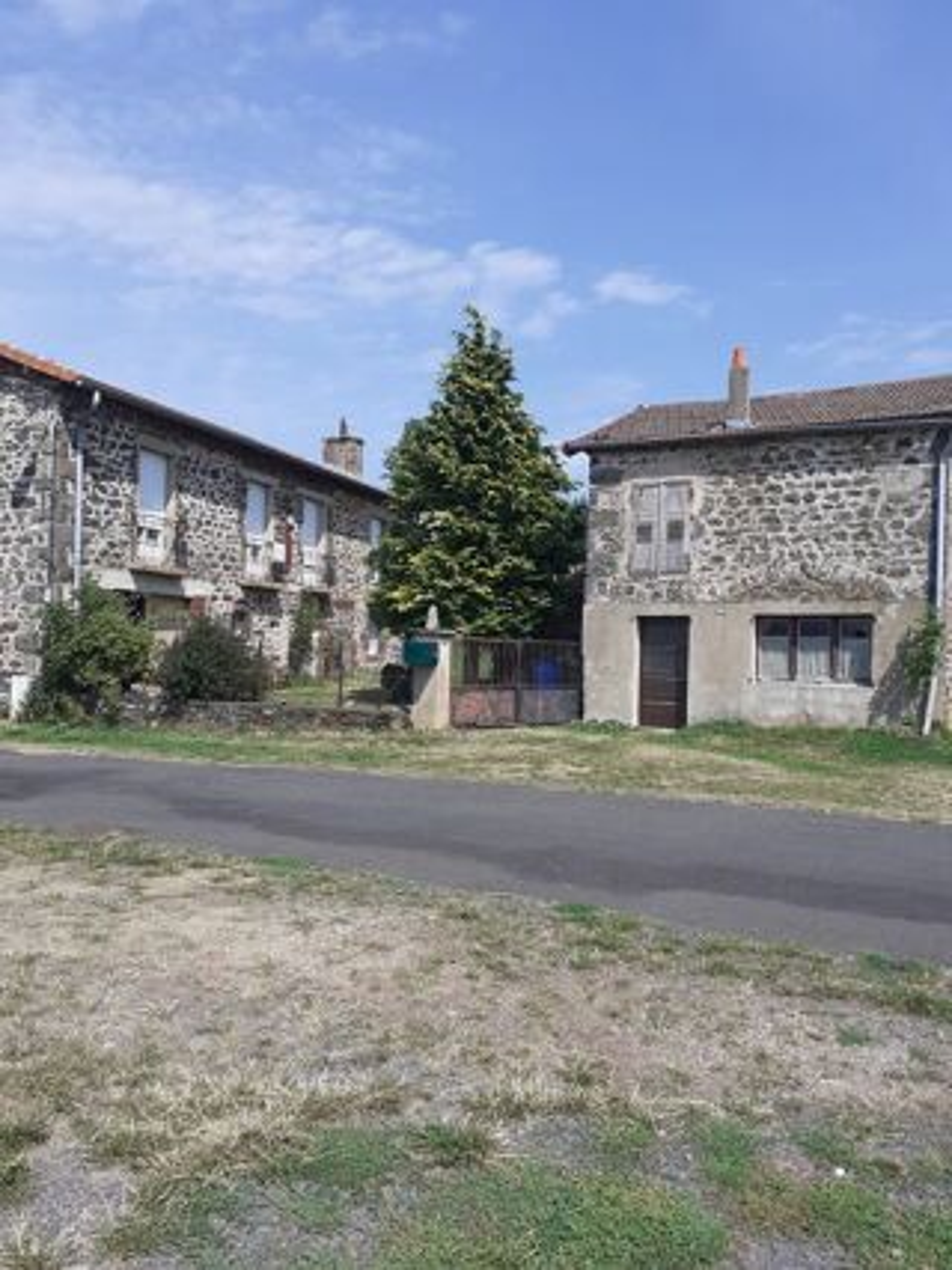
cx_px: 476
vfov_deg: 65.3
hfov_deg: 51.3
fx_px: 991
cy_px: 635
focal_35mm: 27
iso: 40
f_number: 1.9
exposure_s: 1/1605
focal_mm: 3.6
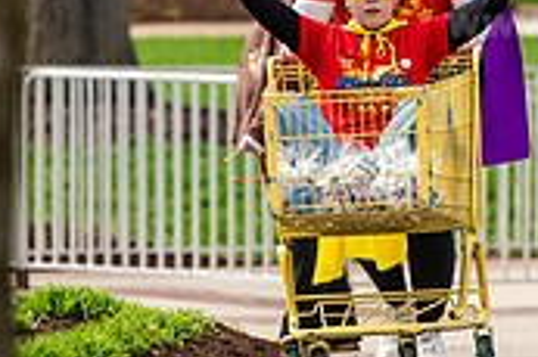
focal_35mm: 671
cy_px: 88
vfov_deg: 2.0
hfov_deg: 3.1
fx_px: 10018
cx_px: 305
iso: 125
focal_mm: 200
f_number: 3.5
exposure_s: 1/800
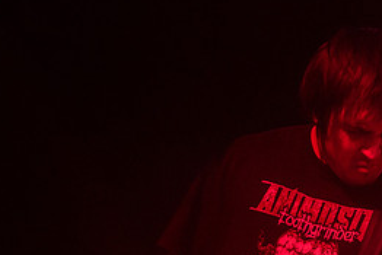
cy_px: 262
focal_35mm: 137
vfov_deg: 9.9
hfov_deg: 14.8
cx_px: 366
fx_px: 1454
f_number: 3.2
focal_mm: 62
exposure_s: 1/320
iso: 3200
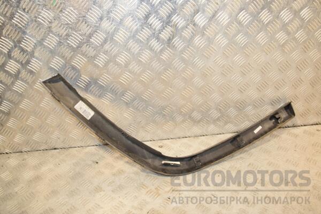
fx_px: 281
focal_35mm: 32
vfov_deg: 41.7
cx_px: 160
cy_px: 107
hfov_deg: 59.5
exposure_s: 1/200
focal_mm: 21
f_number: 6.3
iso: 800
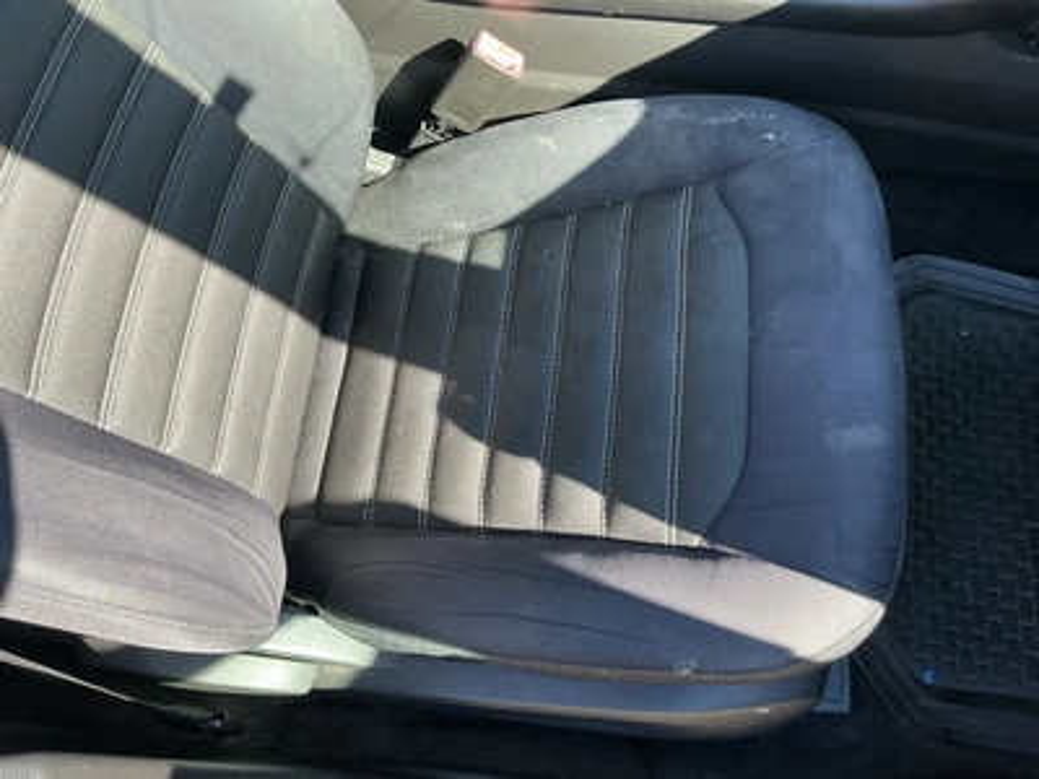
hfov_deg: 63.4
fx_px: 840
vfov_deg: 49.7
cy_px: 390
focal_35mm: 28
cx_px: 520
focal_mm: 3
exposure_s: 1/122
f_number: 1.8
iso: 32
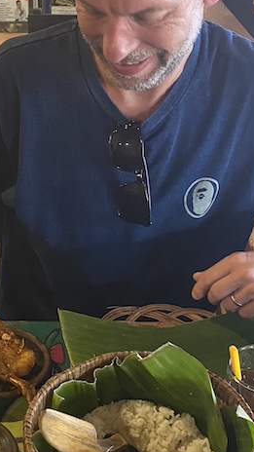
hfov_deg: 20.9
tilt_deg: -31.4
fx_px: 682
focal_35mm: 57
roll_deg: +0.0
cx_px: 54
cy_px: 261
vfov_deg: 36.5
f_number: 1.8
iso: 500
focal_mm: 4.25
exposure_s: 1/33
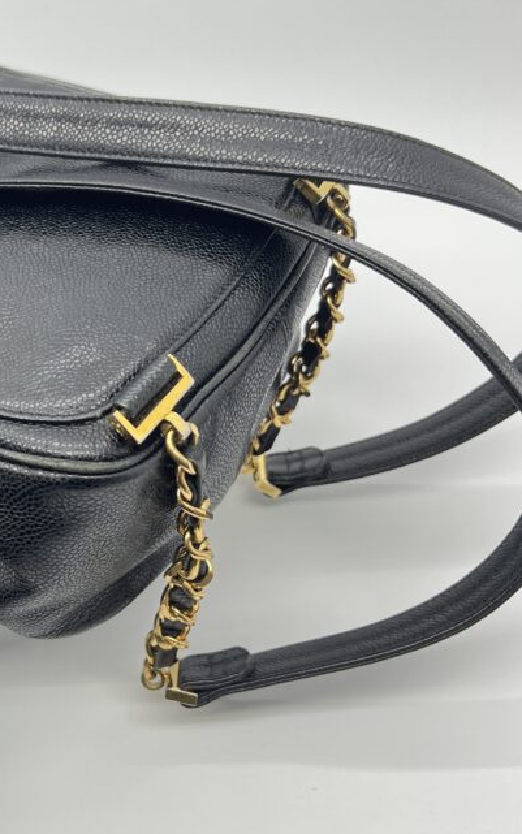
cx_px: 23
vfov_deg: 45.2
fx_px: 1001
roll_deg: +4.8
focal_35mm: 44
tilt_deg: -42.6
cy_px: 390
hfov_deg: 27.8
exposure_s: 1/100
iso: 64
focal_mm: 5.7
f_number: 1.5
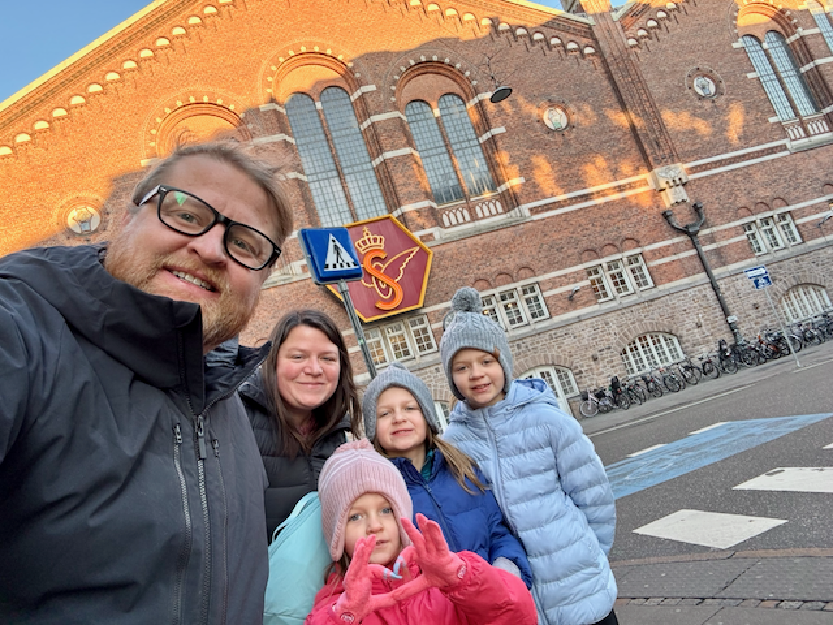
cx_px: 416
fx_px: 553
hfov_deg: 73.9
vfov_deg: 58.9
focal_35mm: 23
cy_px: 312
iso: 80
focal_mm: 2.69
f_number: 1.9
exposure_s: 1/121
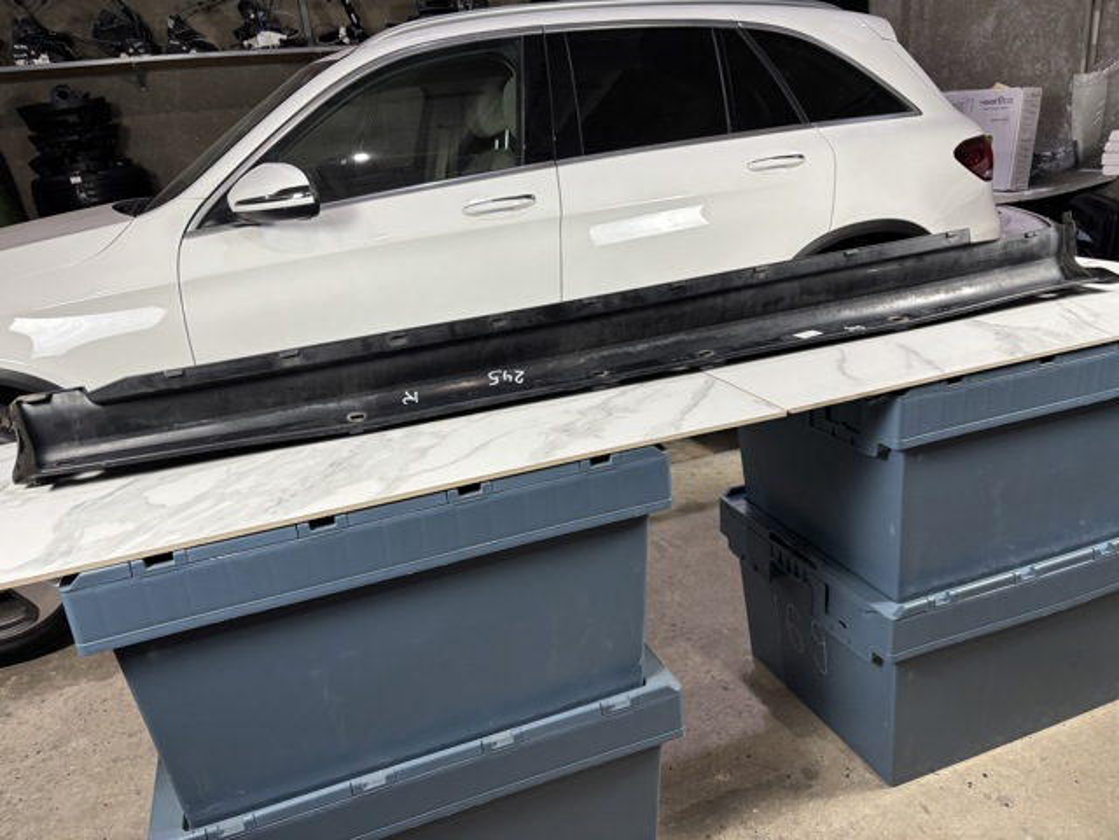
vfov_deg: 53.1
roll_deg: +5.3
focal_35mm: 26
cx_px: 560
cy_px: 420
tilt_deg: -18.5
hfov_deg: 67.3
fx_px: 840
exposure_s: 1/50
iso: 80
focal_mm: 5.96
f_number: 1.6
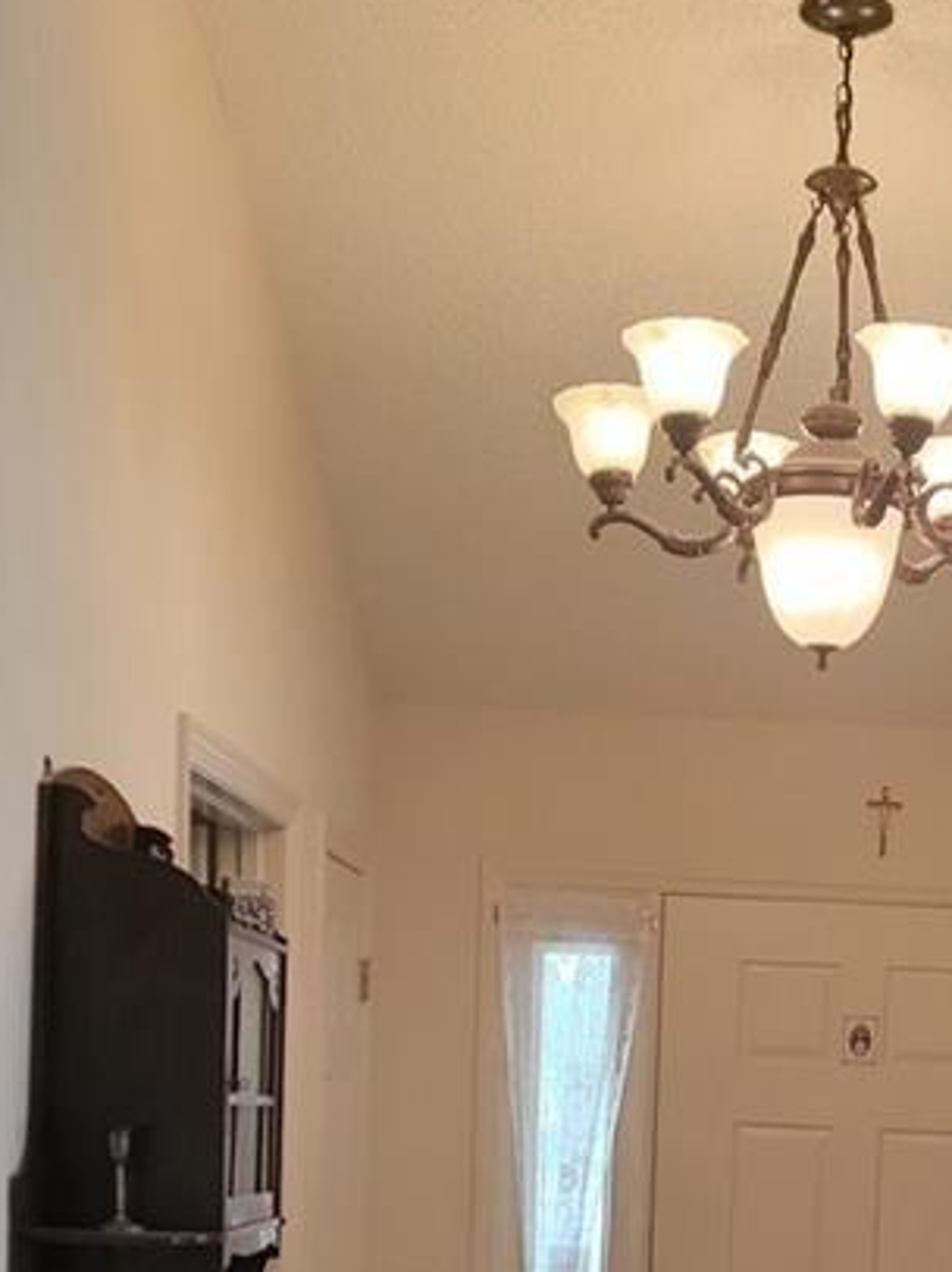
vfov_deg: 25.9
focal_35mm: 71
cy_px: 1306
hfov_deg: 20.4
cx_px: 789
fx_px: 2606
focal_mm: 6.7
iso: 200
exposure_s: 1/120
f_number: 1.8
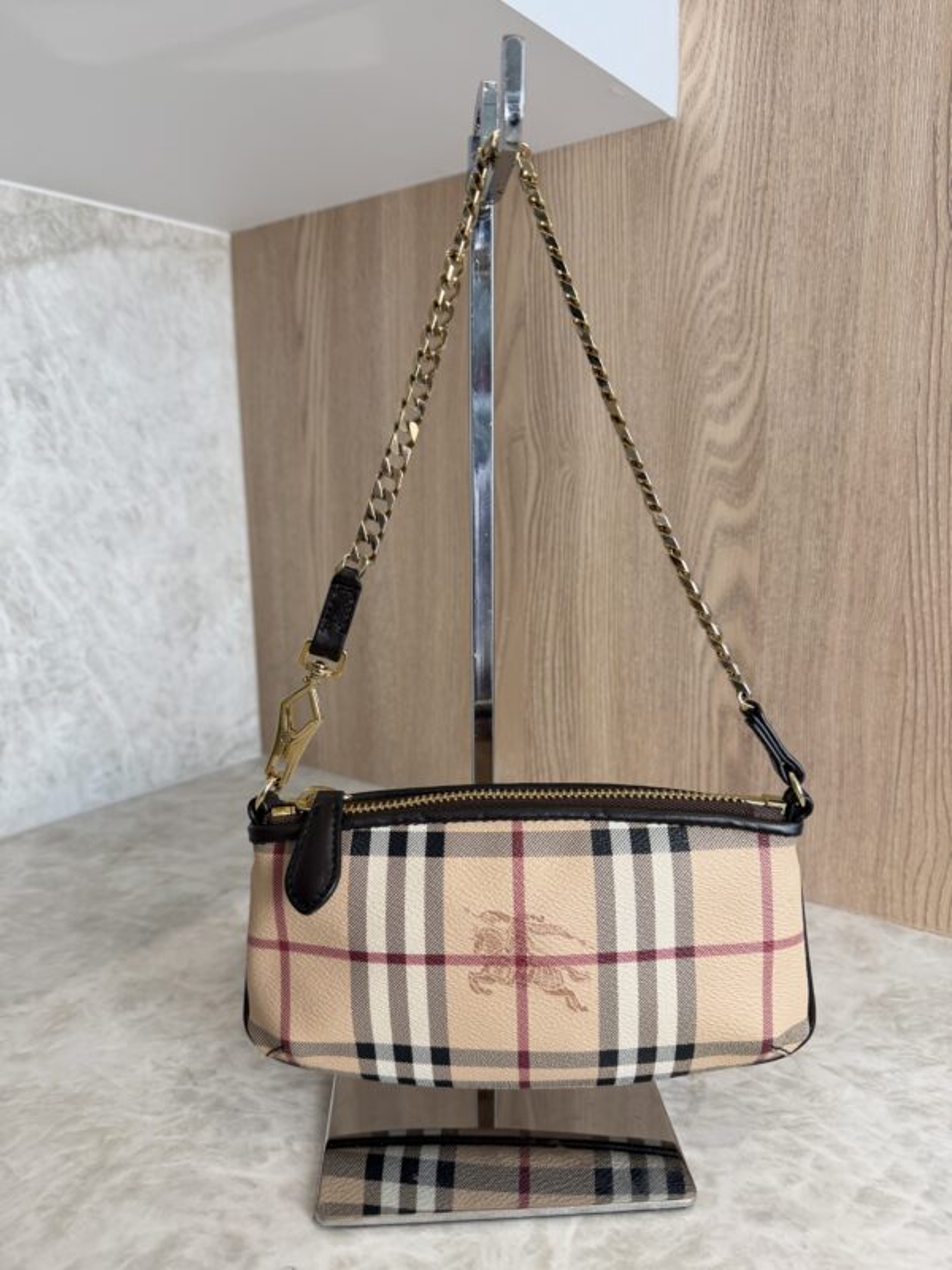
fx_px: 880
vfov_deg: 71.6
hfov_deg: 56.8
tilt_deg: -10.0
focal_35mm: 24
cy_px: 635
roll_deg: +0.1
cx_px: 476
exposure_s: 1/120
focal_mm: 6.76
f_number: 1.78
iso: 100
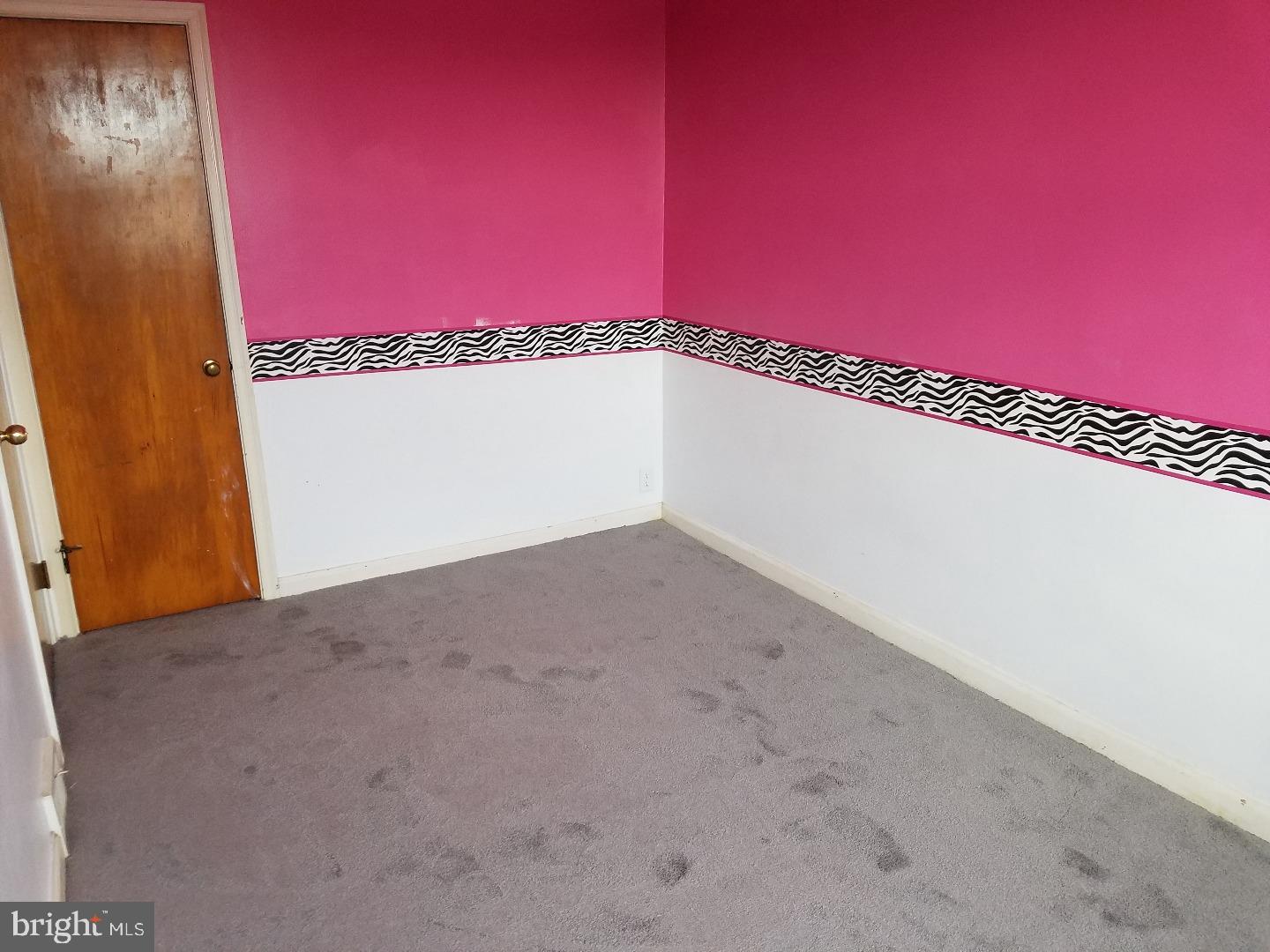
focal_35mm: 26
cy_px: 476
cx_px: 635
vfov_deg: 53.1
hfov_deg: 67.3
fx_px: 954
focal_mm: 4.2
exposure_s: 1/60
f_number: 1.7
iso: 160
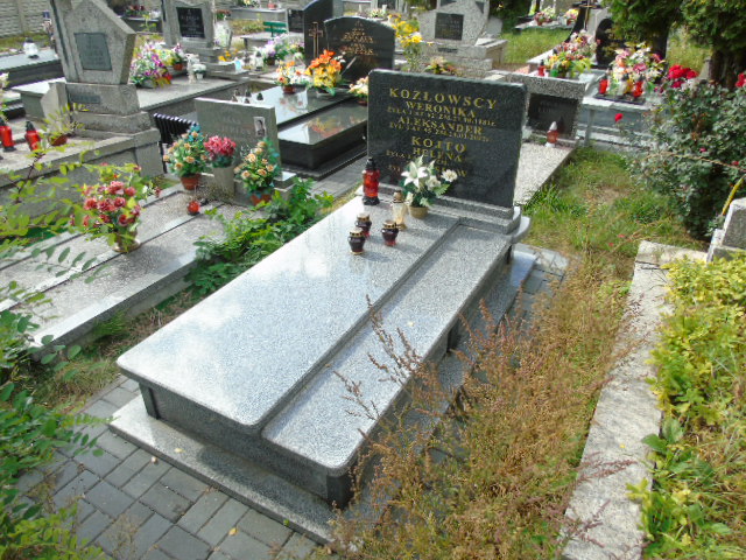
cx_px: 373
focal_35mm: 25
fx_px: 539
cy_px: 280
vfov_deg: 54.9
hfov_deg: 69.4
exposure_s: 1/200
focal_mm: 4.4
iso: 80
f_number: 3.4
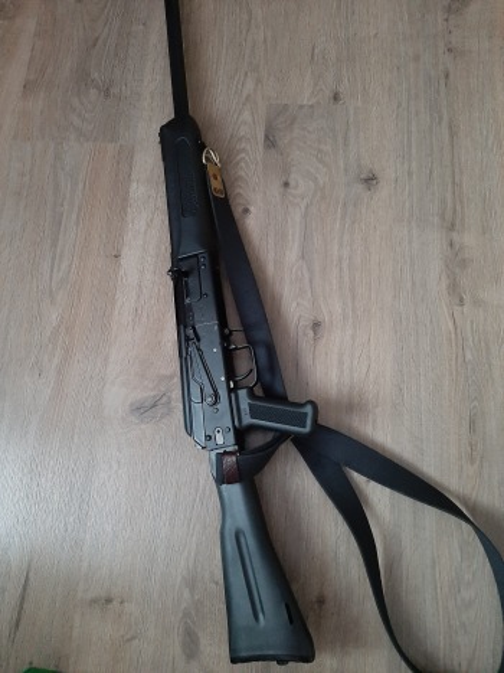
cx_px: 252
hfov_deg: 53.0
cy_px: 336
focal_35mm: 26
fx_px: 505
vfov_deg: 67.3
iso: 500
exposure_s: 1/20
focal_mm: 3.93
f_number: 1.7
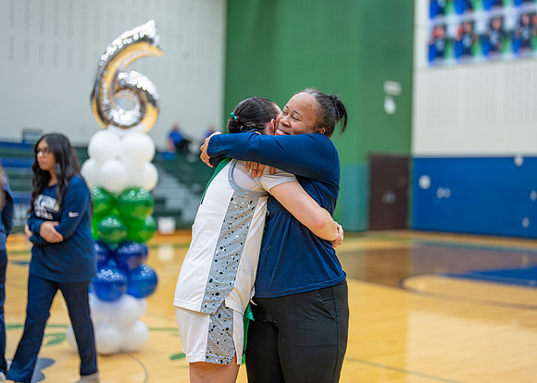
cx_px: 296
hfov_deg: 34.3
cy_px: 178
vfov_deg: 24.9
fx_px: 869
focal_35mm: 57
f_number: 1.2
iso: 640
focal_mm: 50
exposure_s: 1/500
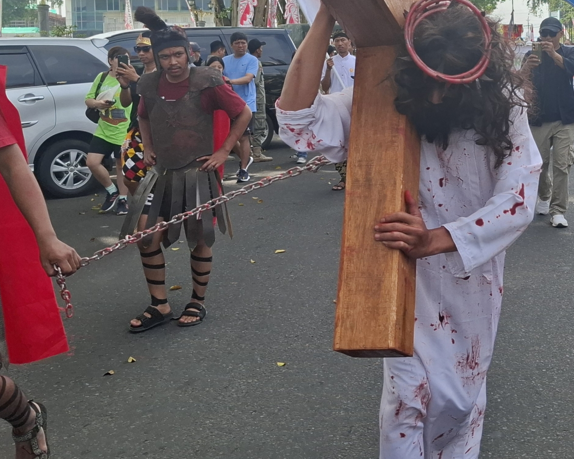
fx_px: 832
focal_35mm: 49
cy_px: 91
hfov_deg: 37.1
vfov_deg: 30.1
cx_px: 434
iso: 50
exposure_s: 1/1033
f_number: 1.8
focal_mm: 5.54
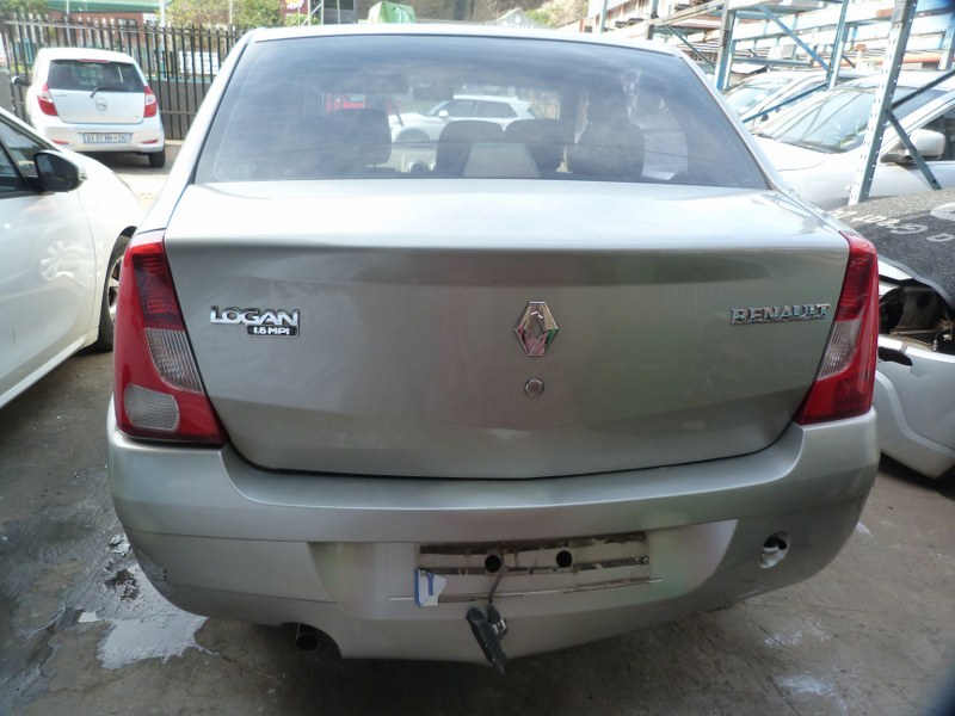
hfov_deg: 69.4
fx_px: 690
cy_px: 358
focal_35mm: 25
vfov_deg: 54.9
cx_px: 478
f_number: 2.8
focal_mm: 4.5
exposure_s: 1/125
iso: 125
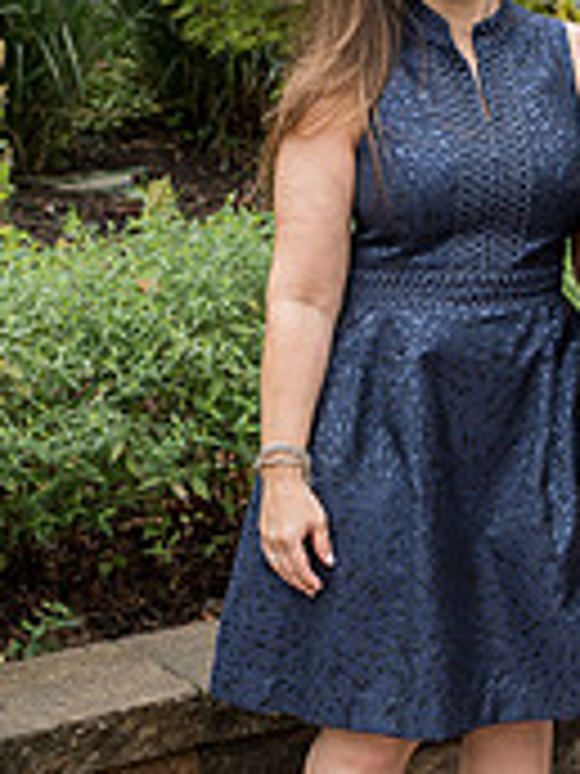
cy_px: 387
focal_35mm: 126
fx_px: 2815
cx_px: 540
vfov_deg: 15.6
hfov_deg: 11.7
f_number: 5.6
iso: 200
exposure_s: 1/125
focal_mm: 50
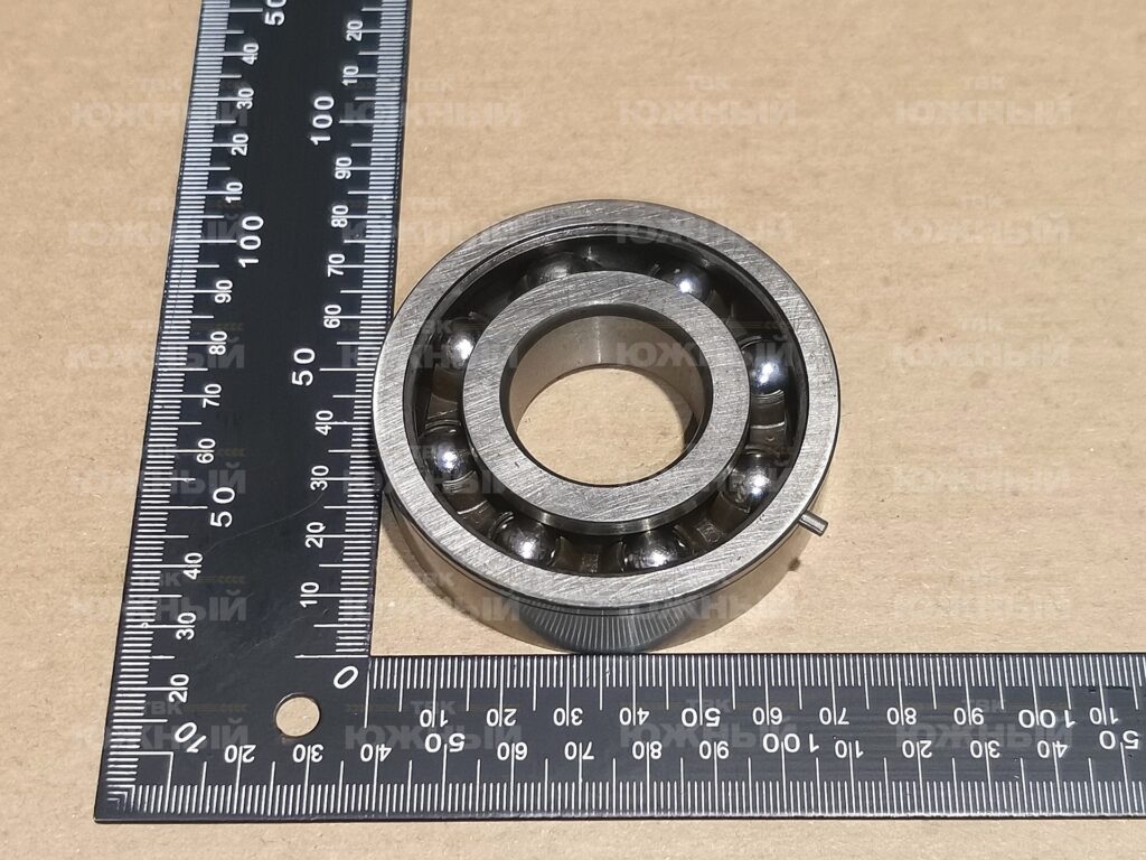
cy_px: 430
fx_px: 861
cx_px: 573
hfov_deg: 67.3
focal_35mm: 26
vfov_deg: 53.1
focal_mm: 4.66
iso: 320
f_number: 1.4
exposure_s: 1/100
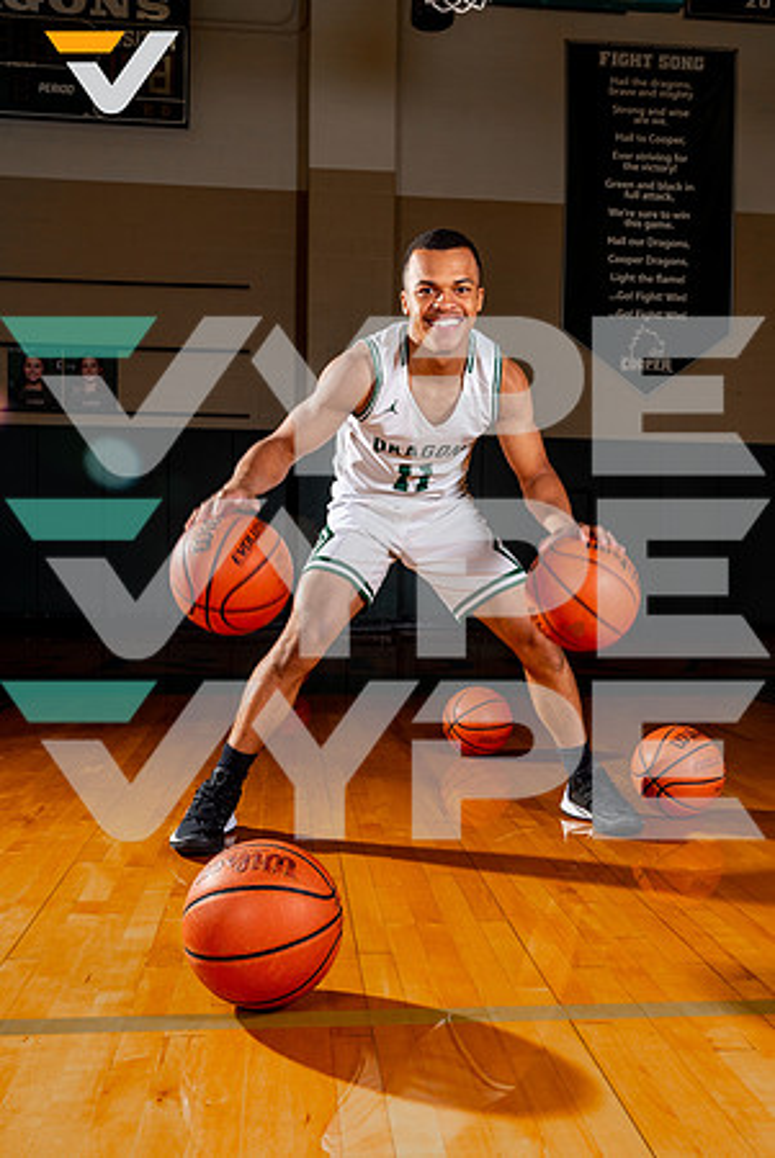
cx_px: 388
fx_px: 1031
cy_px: 579
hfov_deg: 41.2
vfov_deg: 58.7
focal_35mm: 32
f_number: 8
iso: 125
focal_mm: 32
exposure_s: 1/125
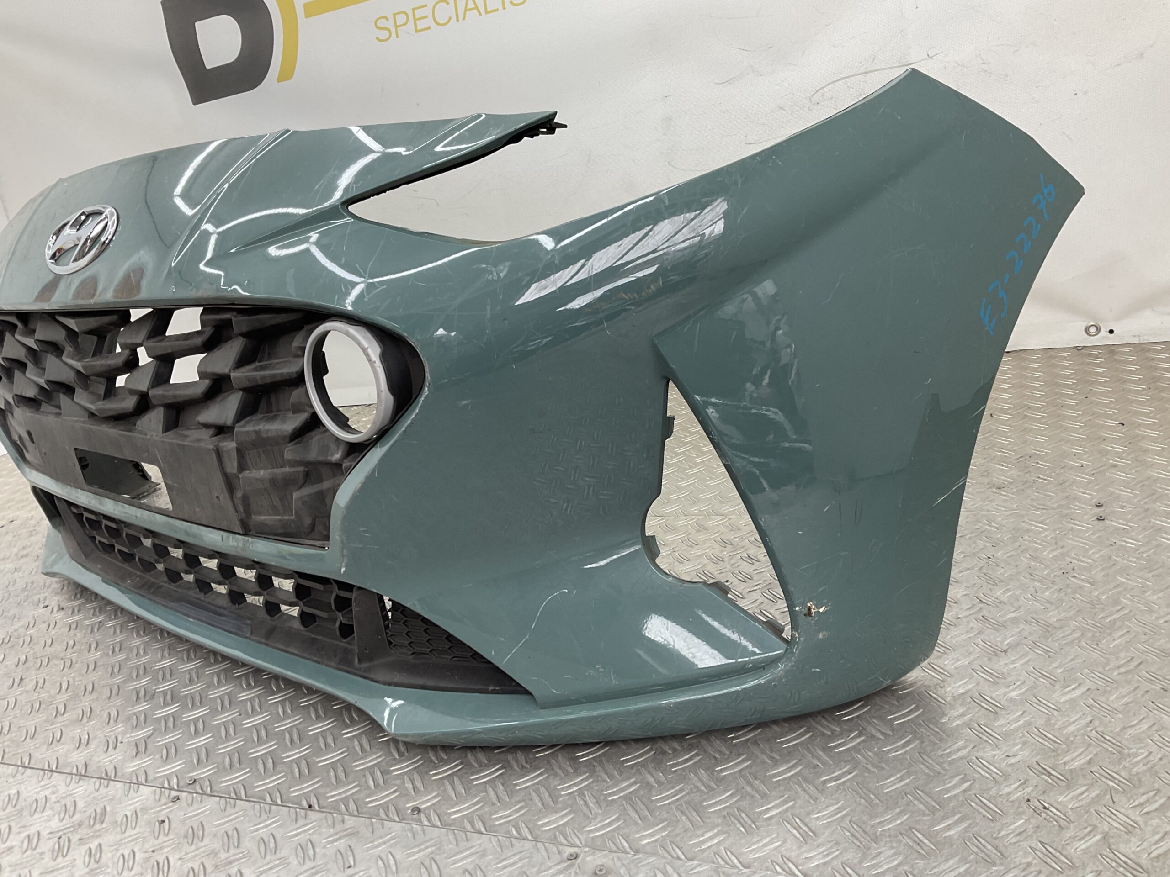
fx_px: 980
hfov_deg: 61.7
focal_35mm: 29
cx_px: 585
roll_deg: +11.3
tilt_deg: -21.1
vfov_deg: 48.2
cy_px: 438
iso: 32
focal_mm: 3
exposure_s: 1/100
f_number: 1.8
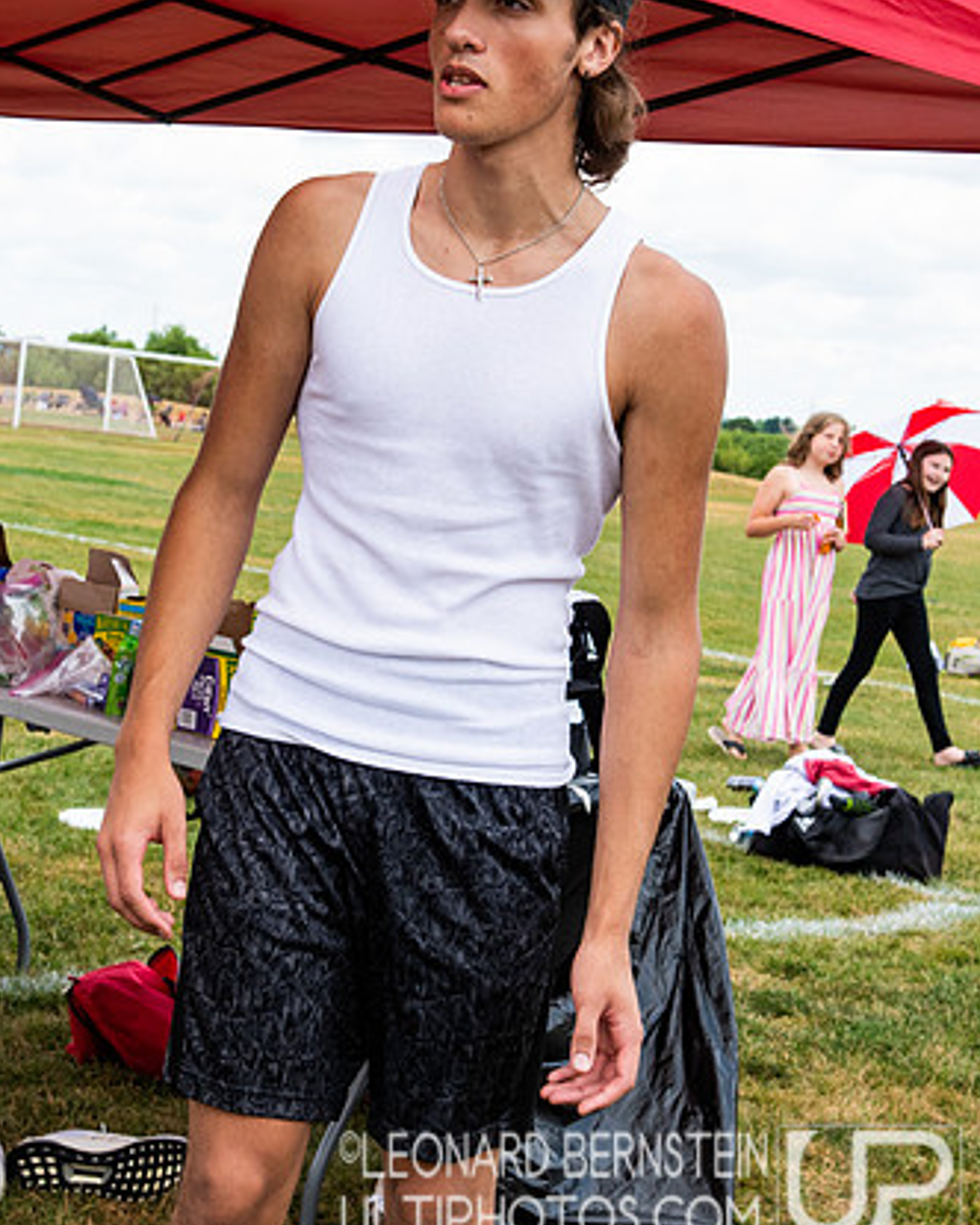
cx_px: 447
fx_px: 2574
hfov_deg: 21.5
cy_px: 611
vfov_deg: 26.8
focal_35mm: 71
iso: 400
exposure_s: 1/640
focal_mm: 31
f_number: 6.3
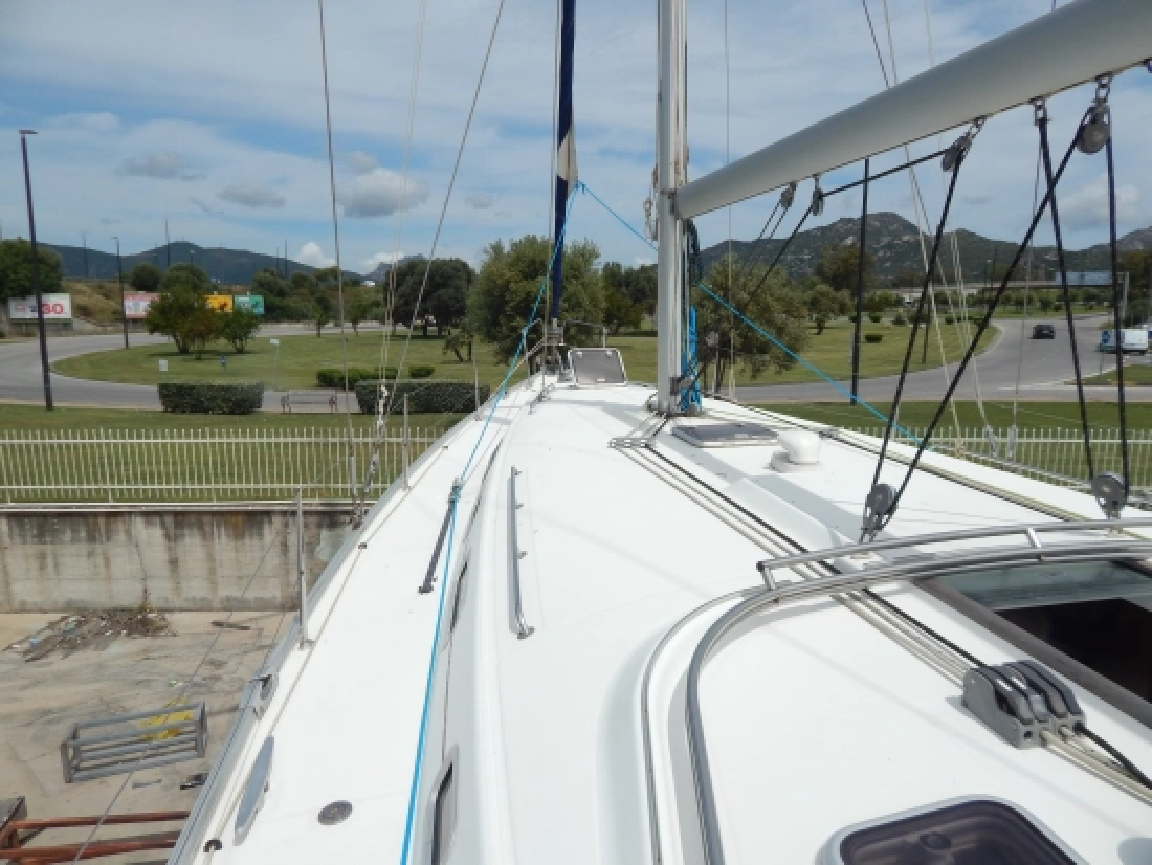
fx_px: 766
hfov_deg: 73.9
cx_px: 576
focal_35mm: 23
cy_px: 432
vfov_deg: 58.9
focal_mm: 4
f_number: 6
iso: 125
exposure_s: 1/1500
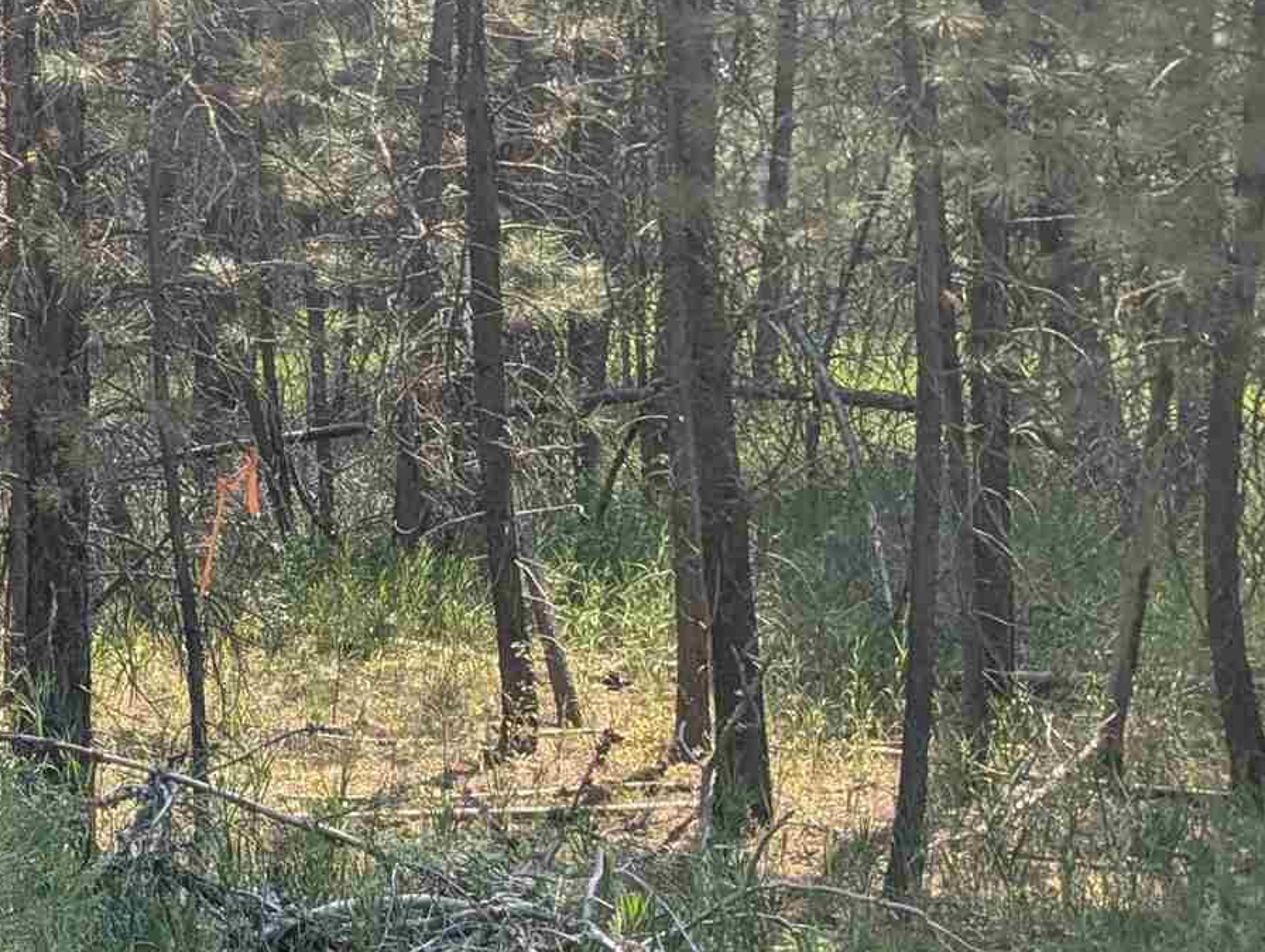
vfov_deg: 17.8
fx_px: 3000
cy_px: 151
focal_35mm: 82
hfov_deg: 19.7
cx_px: -786
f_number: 1.85
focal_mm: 6.81
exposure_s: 1/1572
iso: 46
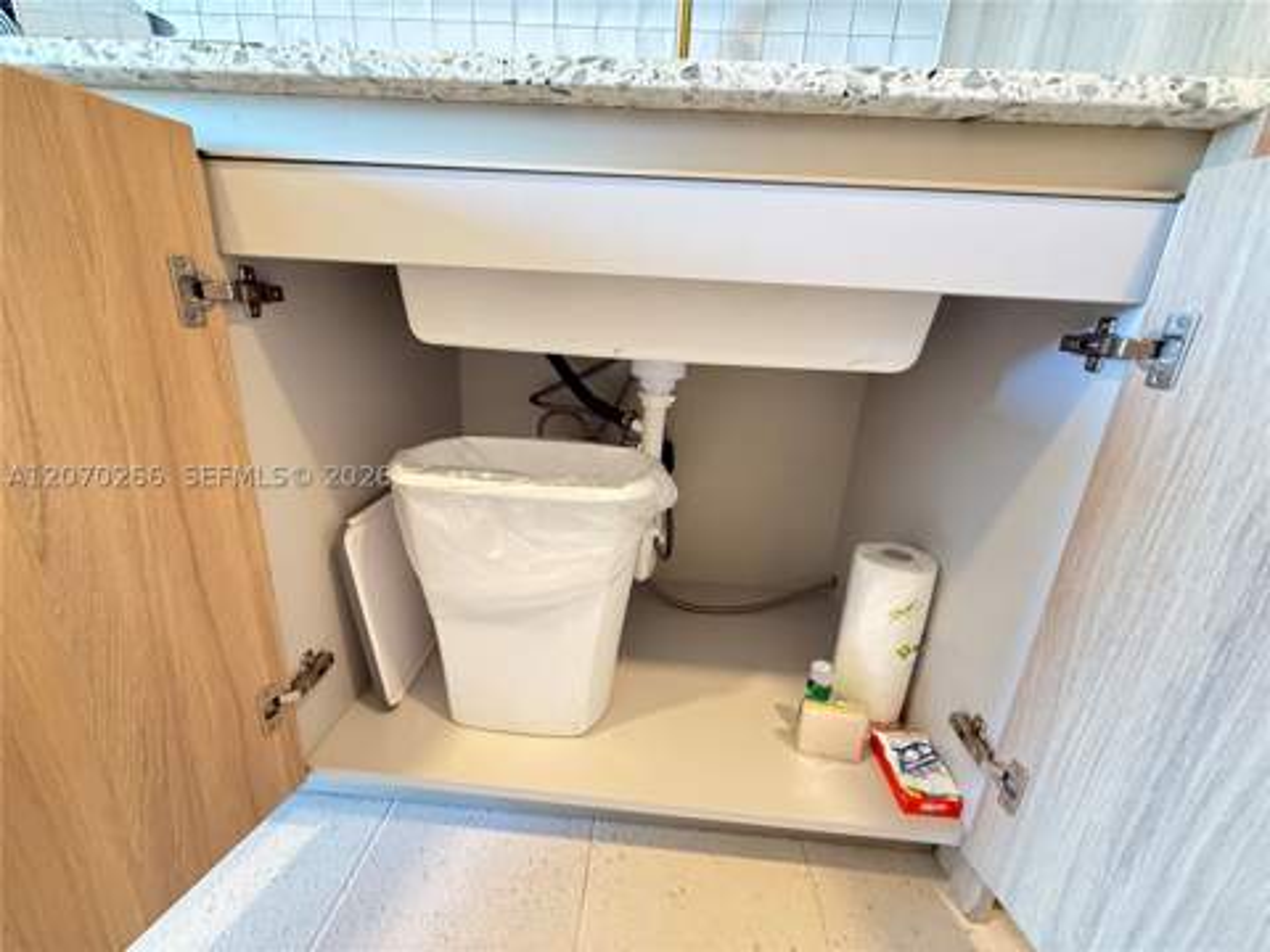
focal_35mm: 14
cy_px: 476
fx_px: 514
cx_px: 635
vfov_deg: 85.7
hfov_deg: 102.1
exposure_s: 1/60
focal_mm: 2.22
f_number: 2.2
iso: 640
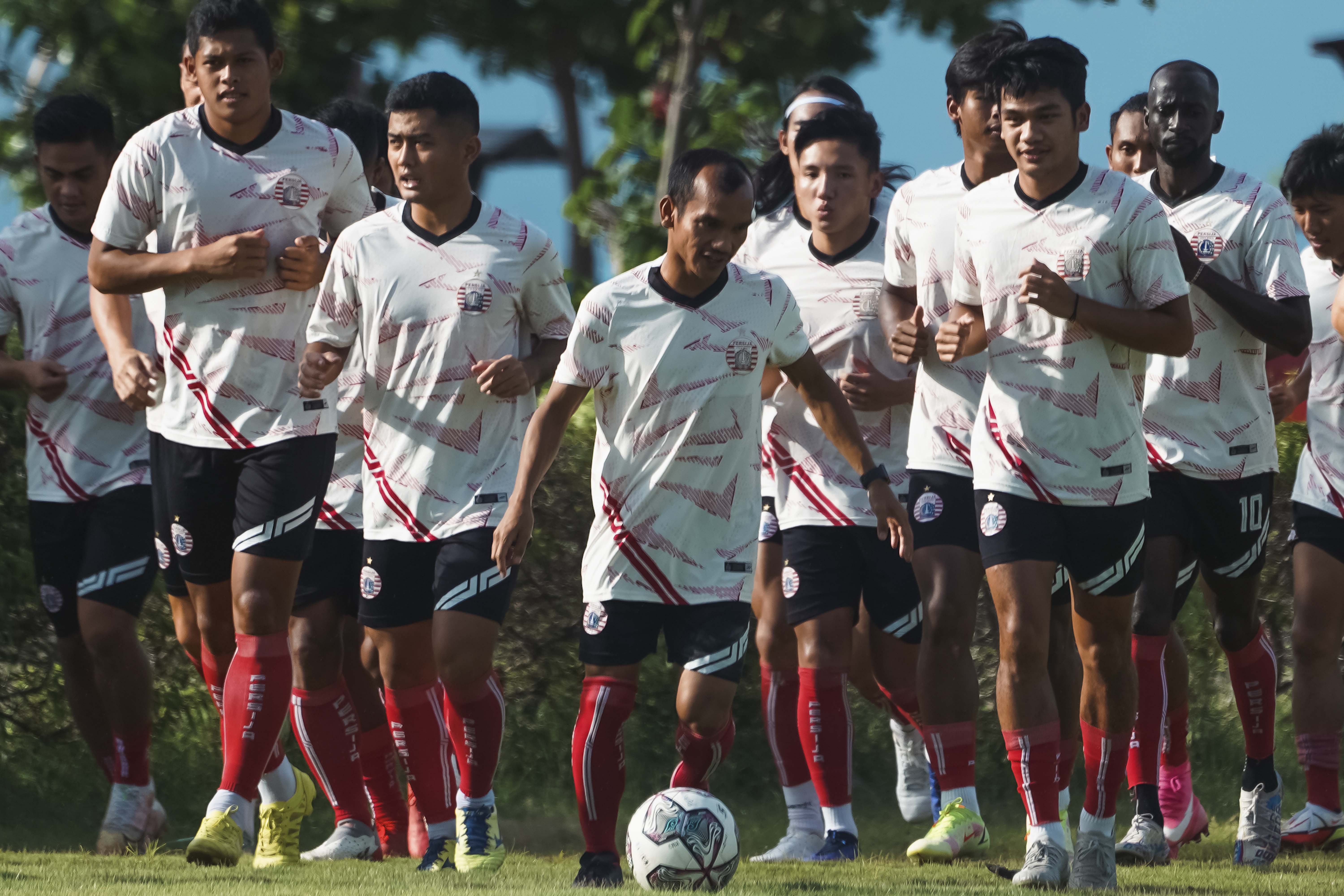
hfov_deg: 5.2
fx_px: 14932
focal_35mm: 400
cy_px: 448
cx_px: 672
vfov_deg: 3.4
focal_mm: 400
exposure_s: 1/800
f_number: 5.6
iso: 200
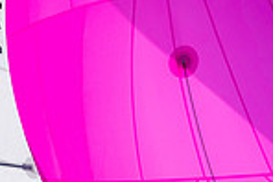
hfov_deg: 1.1
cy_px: 339
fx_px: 13777
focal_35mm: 1815
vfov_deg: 0.8
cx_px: 326
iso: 200
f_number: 5
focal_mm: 300
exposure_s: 1/4000
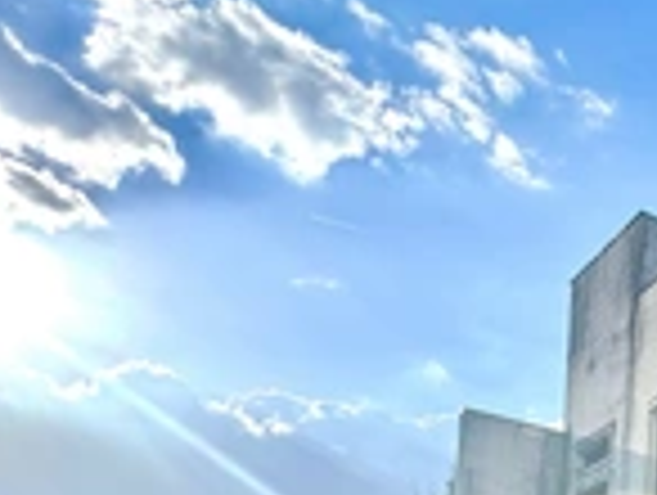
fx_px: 875
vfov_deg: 26.0
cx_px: 981
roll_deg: -0.9
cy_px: 675
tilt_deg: +3.5
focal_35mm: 46
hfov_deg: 28.0
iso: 50
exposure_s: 1/763
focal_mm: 2.22
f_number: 2.2
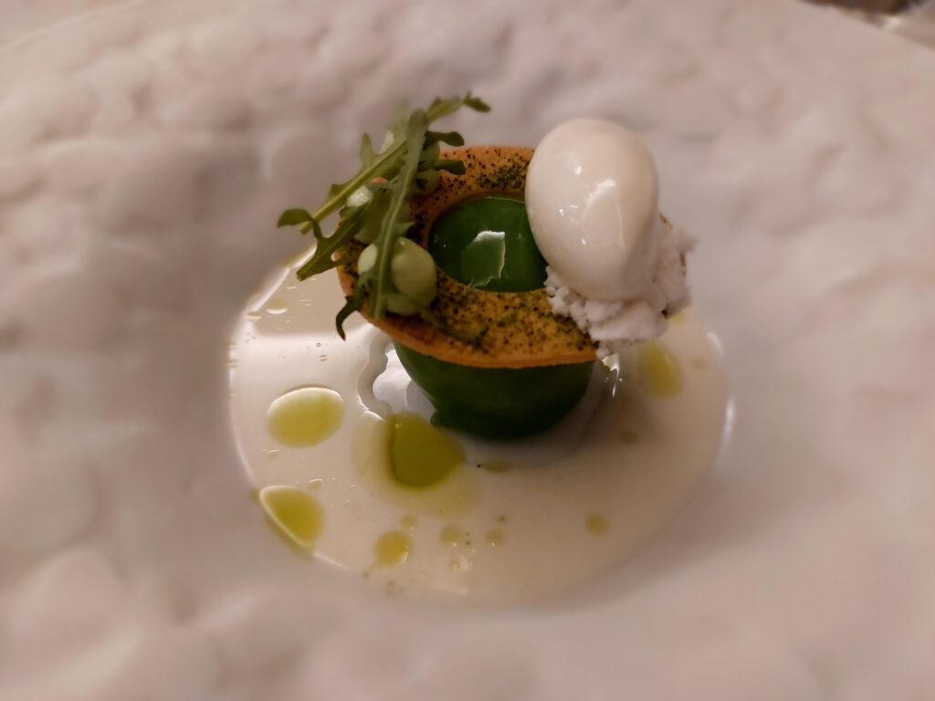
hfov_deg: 69.4
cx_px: 468
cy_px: 350
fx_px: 675
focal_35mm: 25
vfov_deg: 54.9
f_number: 1.8
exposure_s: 1/33.3
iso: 500
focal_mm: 5.23
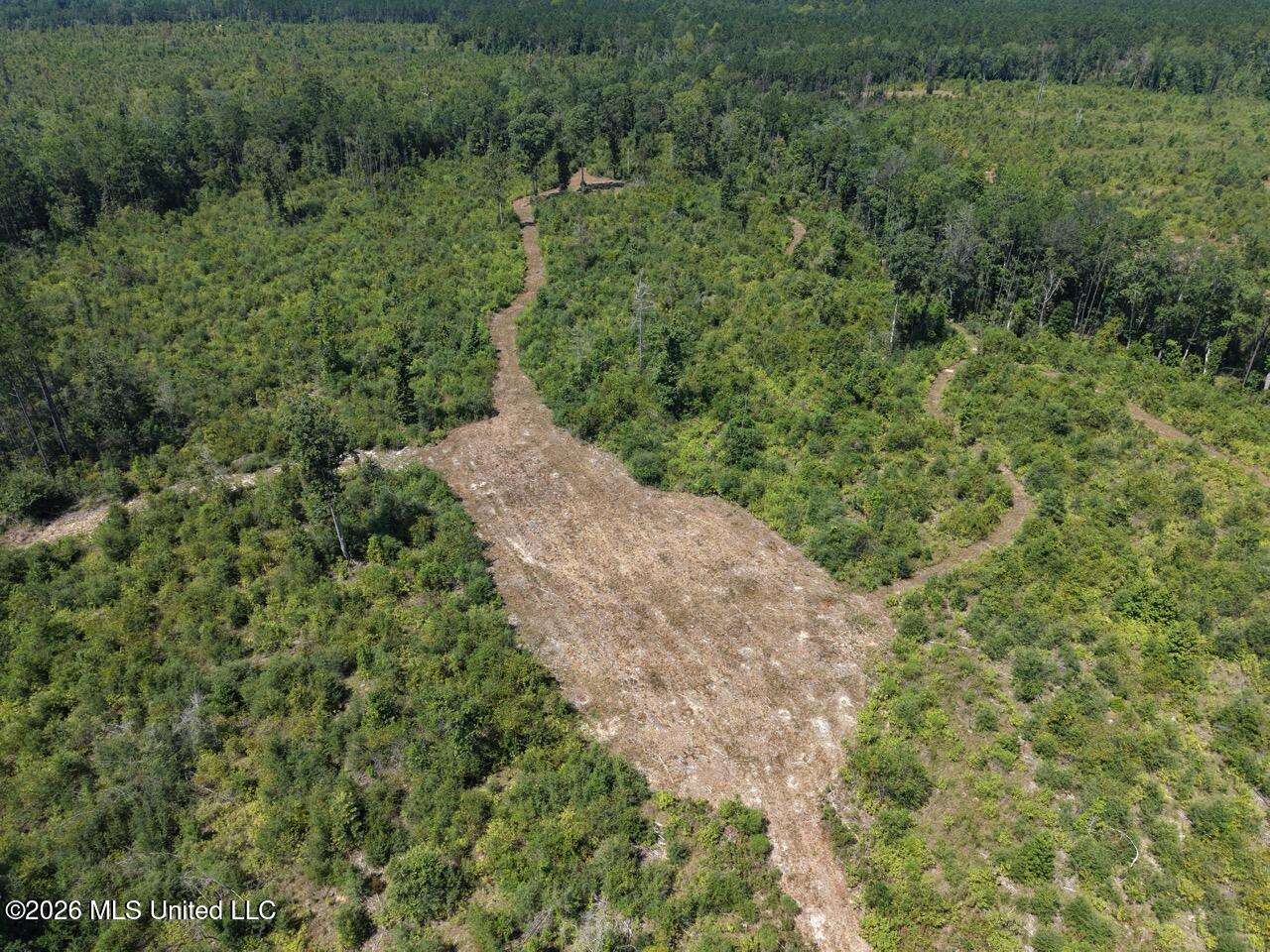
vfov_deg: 56.8
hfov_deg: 71.6
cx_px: 635
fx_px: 881
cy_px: 476
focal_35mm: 24
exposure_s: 1/2000
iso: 100
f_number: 1.8
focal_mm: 8.67
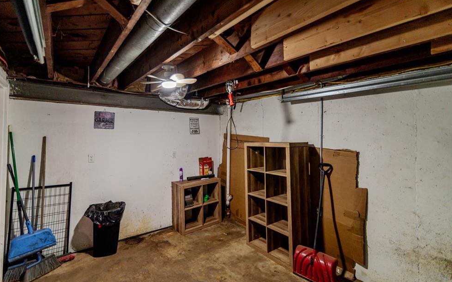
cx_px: 222
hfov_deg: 94.4
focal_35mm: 17
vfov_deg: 67.8
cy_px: 129
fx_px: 209
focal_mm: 16
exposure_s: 1/250
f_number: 2.8
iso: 500
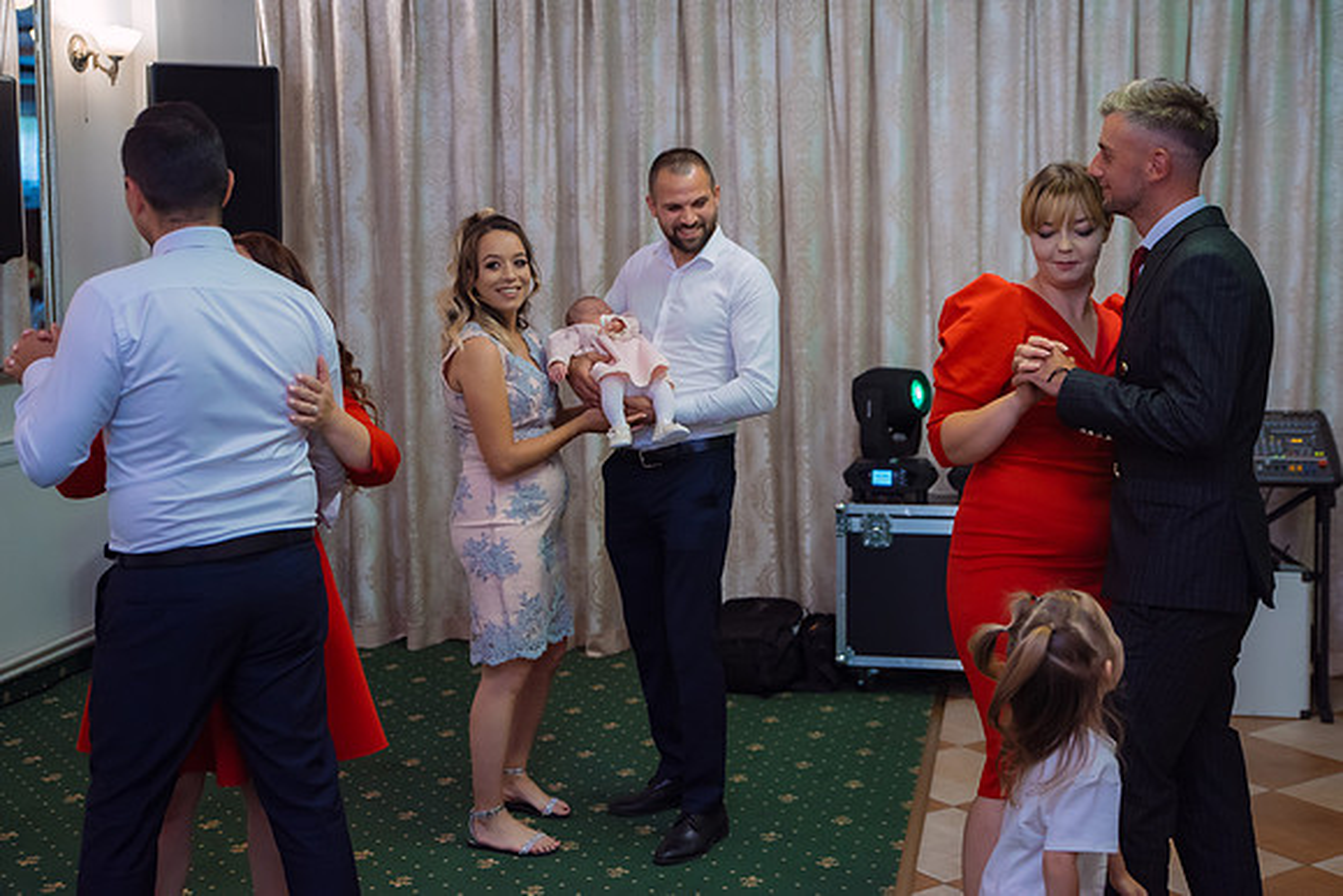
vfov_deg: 29.1
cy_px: 378
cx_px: 670
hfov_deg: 42.5
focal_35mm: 46
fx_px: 1725
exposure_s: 1/200
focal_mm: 40
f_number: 2.8
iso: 1250
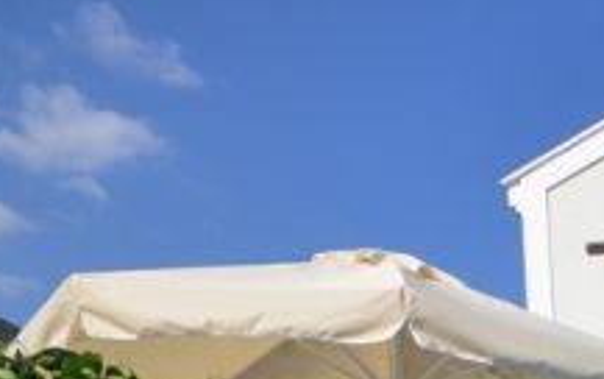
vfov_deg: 18.6
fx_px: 890
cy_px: 687
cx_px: 1005
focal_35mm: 54
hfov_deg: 24.2
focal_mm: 10
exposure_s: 1/320
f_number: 10
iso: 200
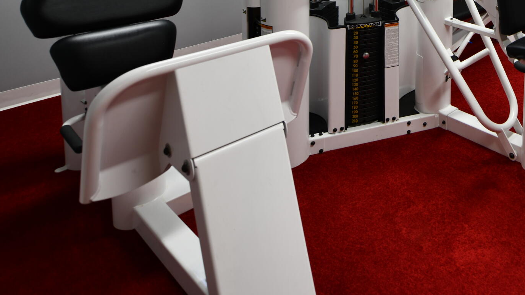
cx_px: 527
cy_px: -81
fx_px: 445
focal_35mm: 32
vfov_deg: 29.9
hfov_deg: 49.5
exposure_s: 1/20
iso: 100
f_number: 2.8
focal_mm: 14
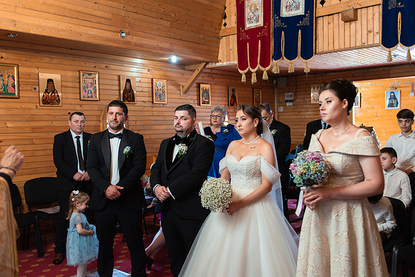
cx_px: 208
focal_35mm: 35
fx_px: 404
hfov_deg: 54.4
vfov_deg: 37.9
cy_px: 138
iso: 1600
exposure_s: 1/200
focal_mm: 35
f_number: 2.5
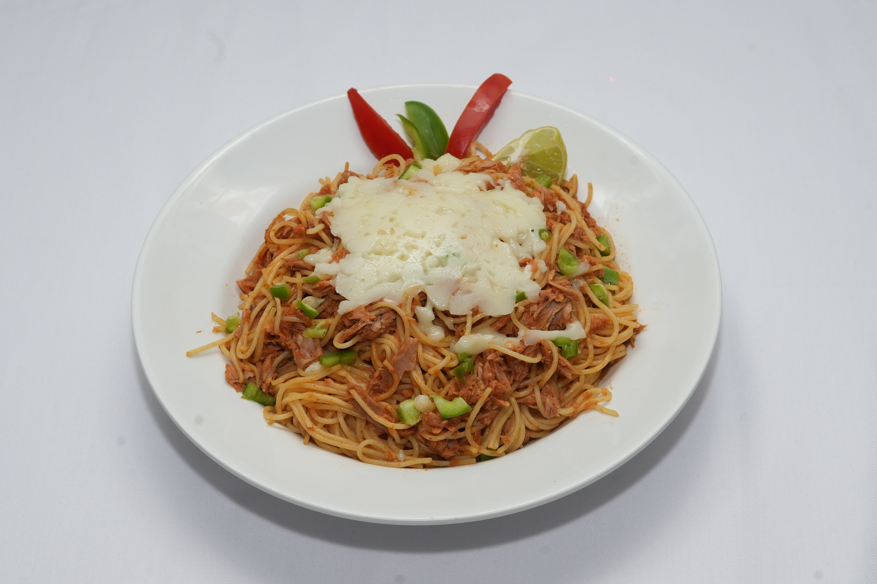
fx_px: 1827
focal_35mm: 75
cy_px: 292
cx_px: 438
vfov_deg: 18.2
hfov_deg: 27.0
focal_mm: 50
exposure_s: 1/100
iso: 320
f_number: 10
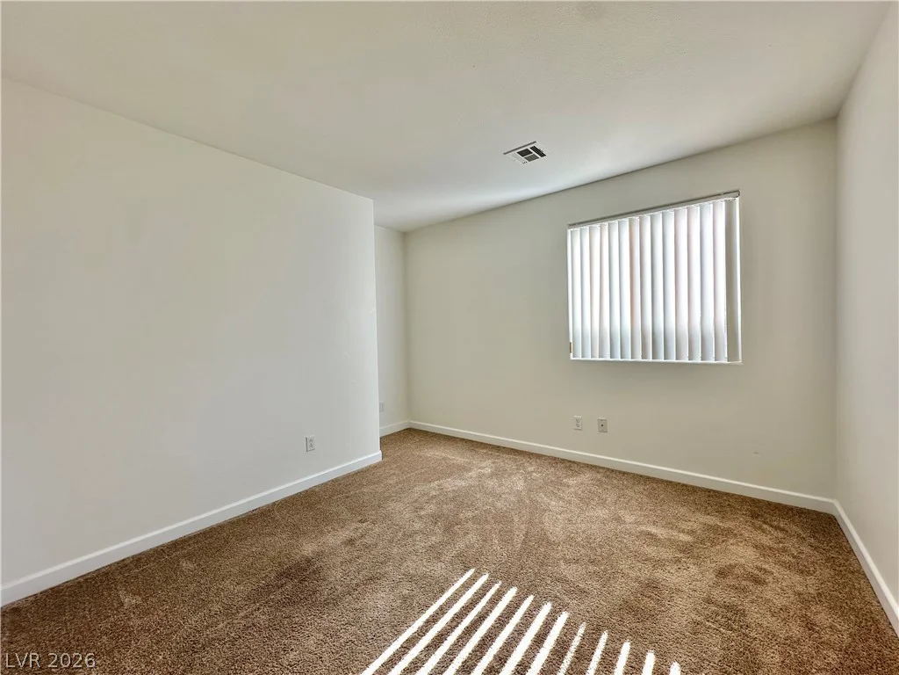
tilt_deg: -0.3
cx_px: 450
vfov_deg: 85.7
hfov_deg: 102.1
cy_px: 338
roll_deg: +1.1
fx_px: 364
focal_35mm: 14
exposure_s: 1/127
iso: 40
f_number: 2.2
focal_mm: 2.22
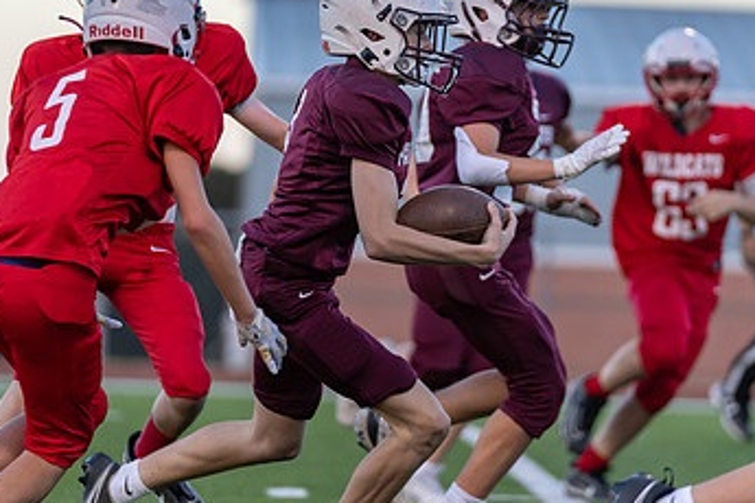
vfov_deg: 4.4
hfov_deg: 6.6
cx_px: 324
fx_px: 6543
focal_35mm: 312
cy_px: 215
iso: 640
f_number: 2.8
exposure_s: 1/1250
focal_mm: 174
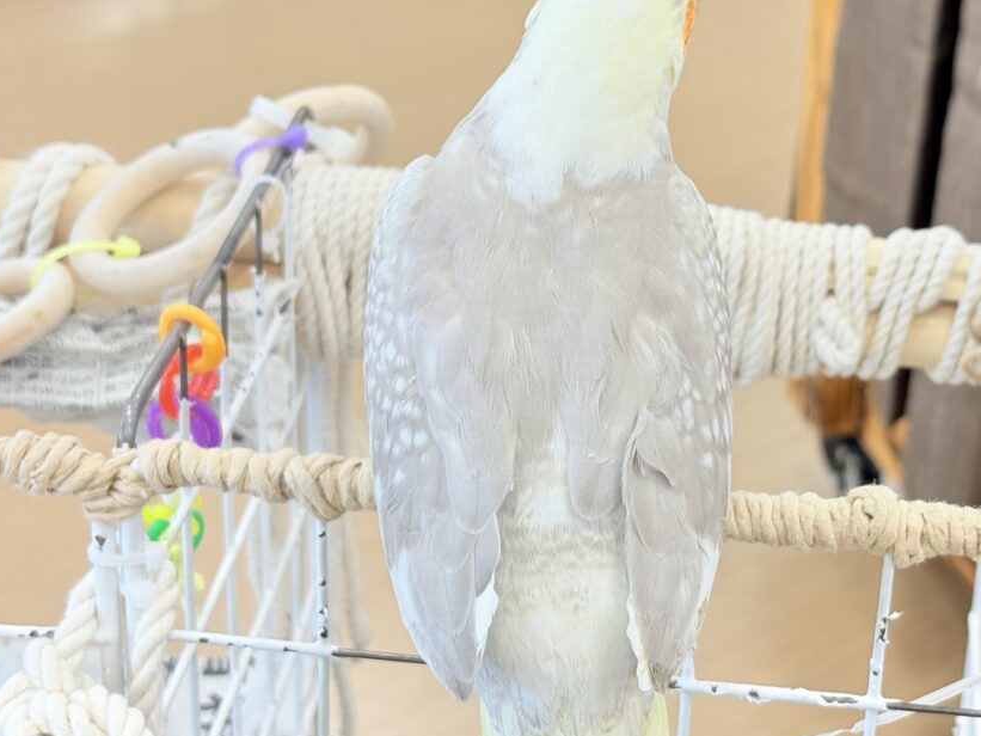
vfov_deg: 19.4
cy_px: 269
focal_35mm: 76
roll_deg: -1.5
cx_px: 685
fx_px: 2154
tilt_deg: -24.1
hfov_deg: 25.5
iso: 40
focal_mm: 5.96
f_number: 1.6
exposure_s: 1/50
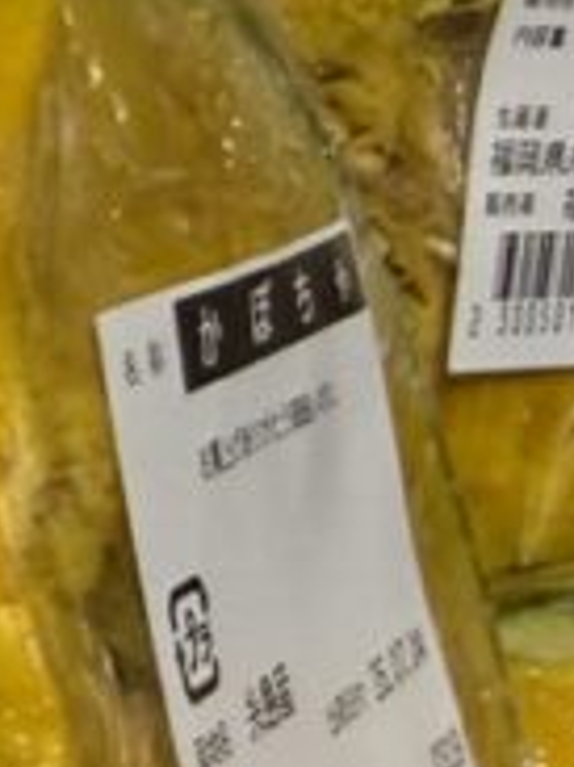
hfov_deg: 9.1
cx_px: -995
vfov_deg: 13.9
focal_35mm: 140
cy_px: 25
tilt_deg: -59.3
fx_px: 3099
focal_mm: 2.22
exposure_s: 1/120
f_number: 2.2
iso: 320
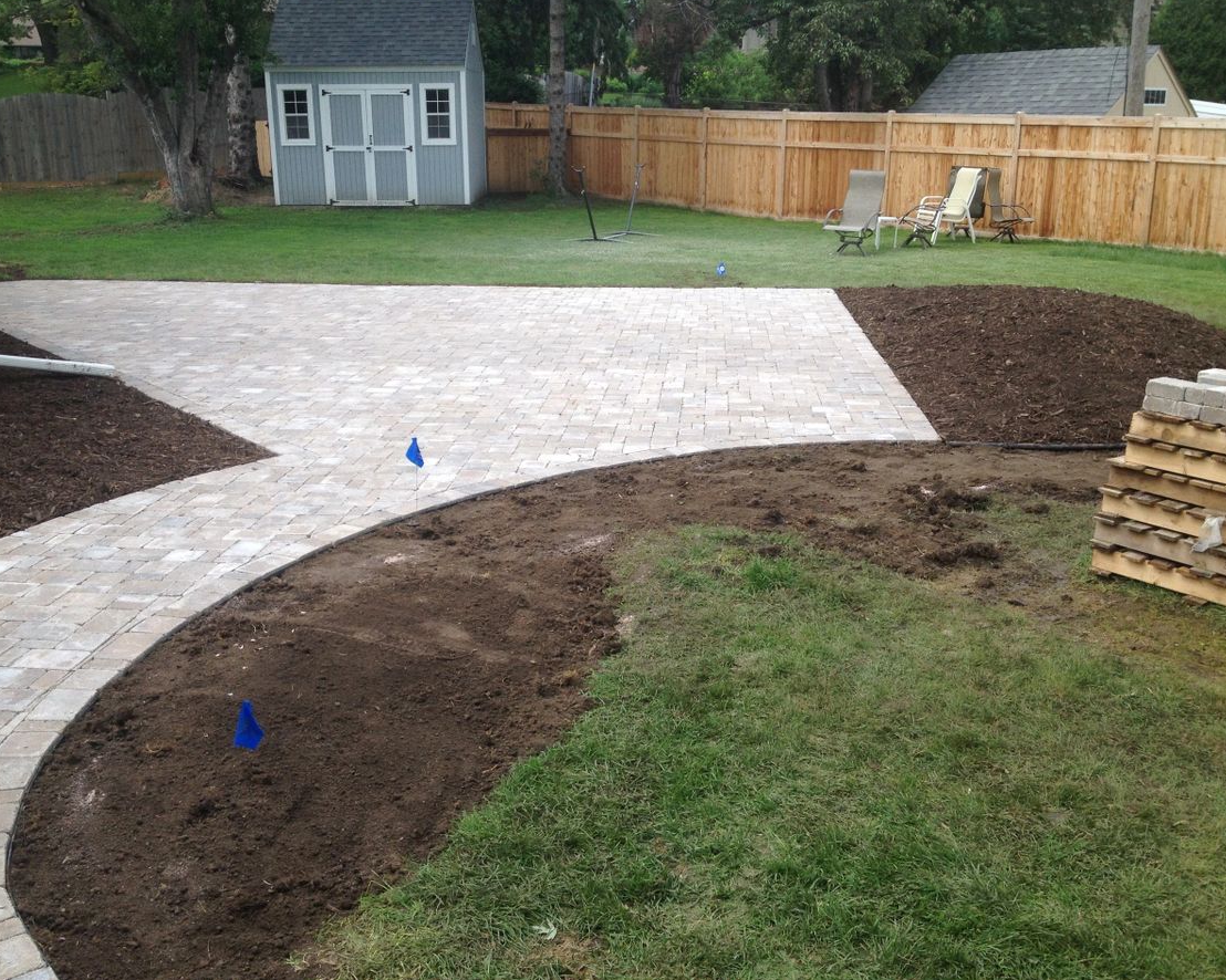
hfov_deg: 49.1
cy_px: 484
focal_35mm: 37
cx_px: 588
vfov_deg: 40.1
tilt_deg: -15.6
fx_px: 1342
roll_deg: -0.5
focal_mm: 4.28
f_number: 2.4
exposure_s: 1/431
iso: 50
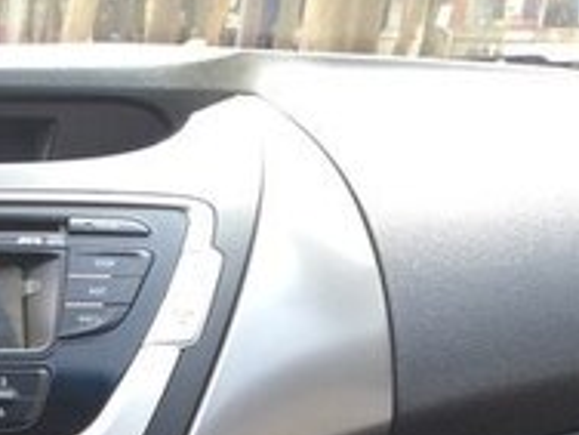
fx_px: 1706
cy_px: 727
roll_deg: -1.3
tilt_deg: -21.3
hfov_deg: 16.7
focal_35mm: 102
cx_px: -391
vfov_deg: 13.4
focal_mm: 4.15
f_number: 2.2
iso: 40
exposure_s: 1/100
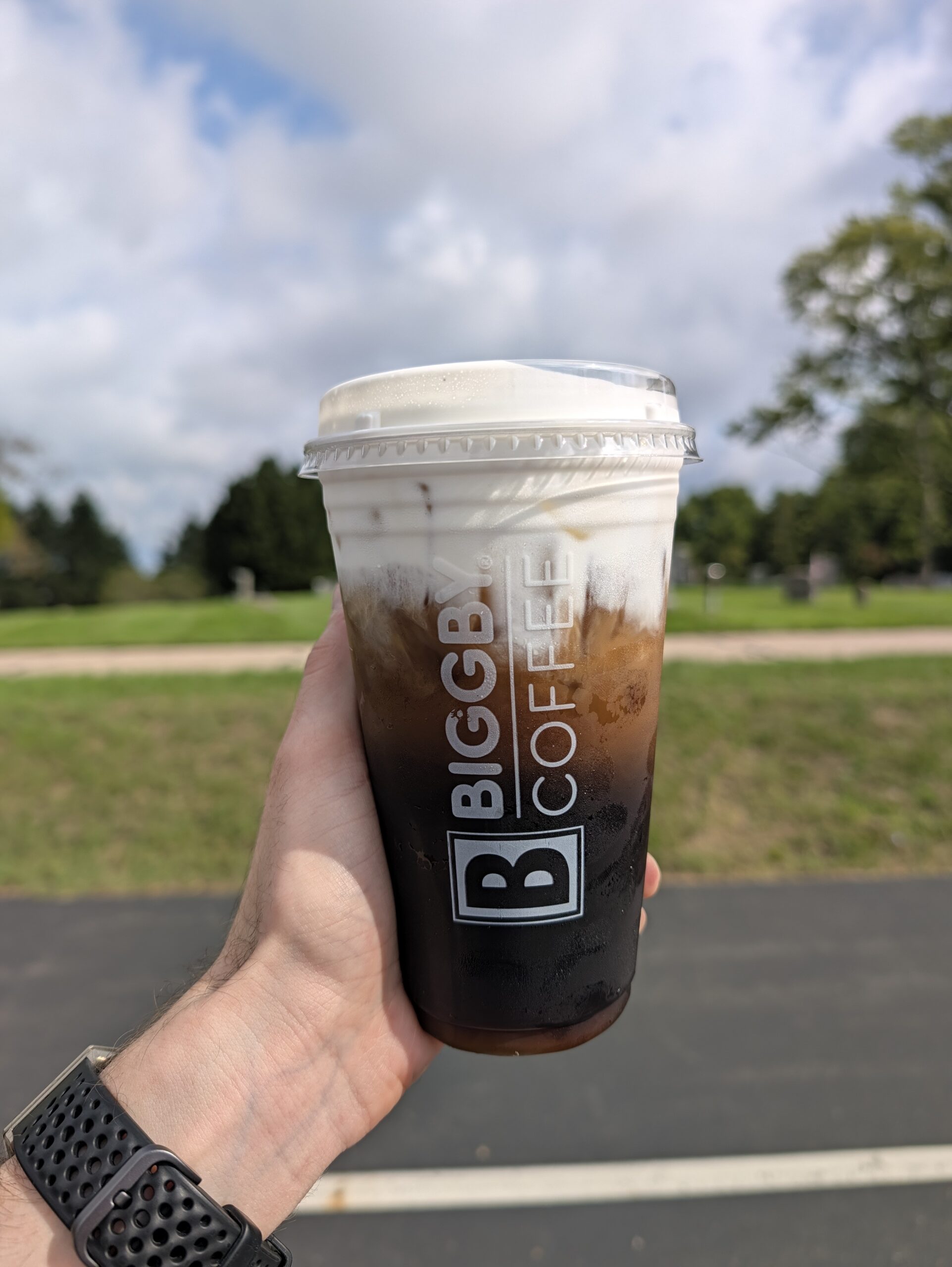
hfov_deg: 56.9
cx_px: 476
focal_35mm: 24
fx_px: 879
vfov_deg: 71.6
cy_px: 634
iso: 23
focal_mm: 6.9
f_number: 1.68
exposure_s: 1/1825
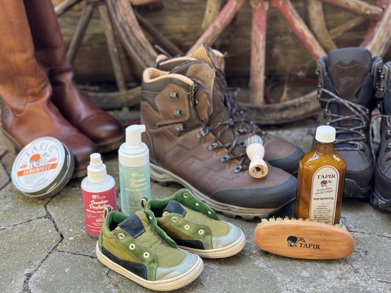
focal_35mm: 48
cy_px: 146
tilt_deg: -25.3
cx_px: 196
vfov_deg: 30.3
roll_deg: -0.2
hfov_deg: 39.7
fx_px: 542
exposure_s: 1/60
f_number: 1.78
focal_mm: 6.76
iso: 100
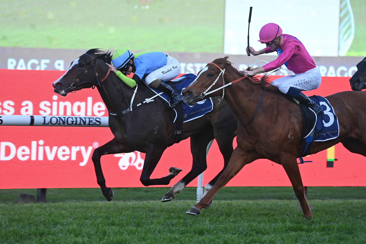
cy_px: 122
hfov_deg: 8.9
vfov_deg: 6.0
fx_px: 2338
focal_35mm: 230
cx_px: 183
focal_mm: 230
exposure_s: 1/1000
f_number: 5.3
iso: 1250
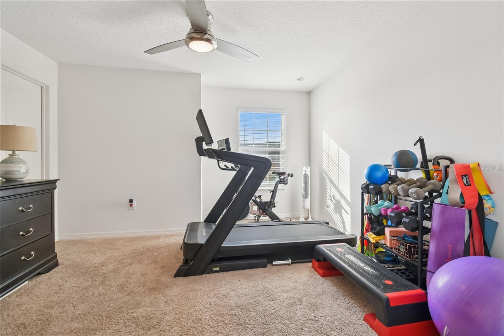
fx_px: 210
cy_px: 168
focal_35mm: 15
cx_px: 252
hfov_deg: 100.4
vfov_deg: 77.3
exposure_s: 1/25
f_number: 7.1
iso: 100
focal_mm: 10
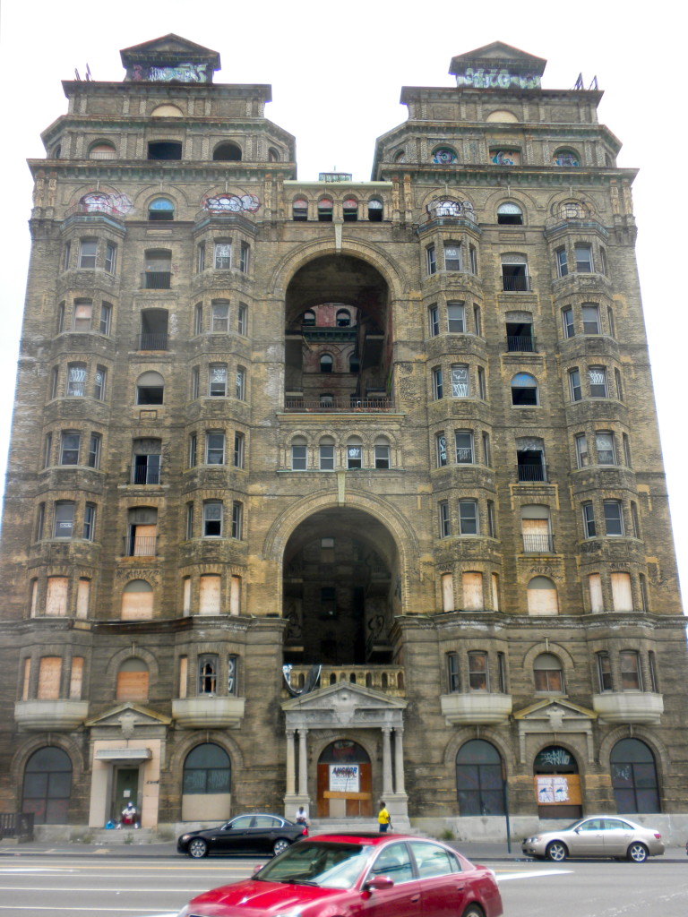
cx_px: 344
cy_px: 458
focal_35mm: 37
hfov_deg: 38.7
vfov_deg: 50.1
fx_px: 981
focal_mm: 6.6
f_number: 3.5
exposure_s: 1/373
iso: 64
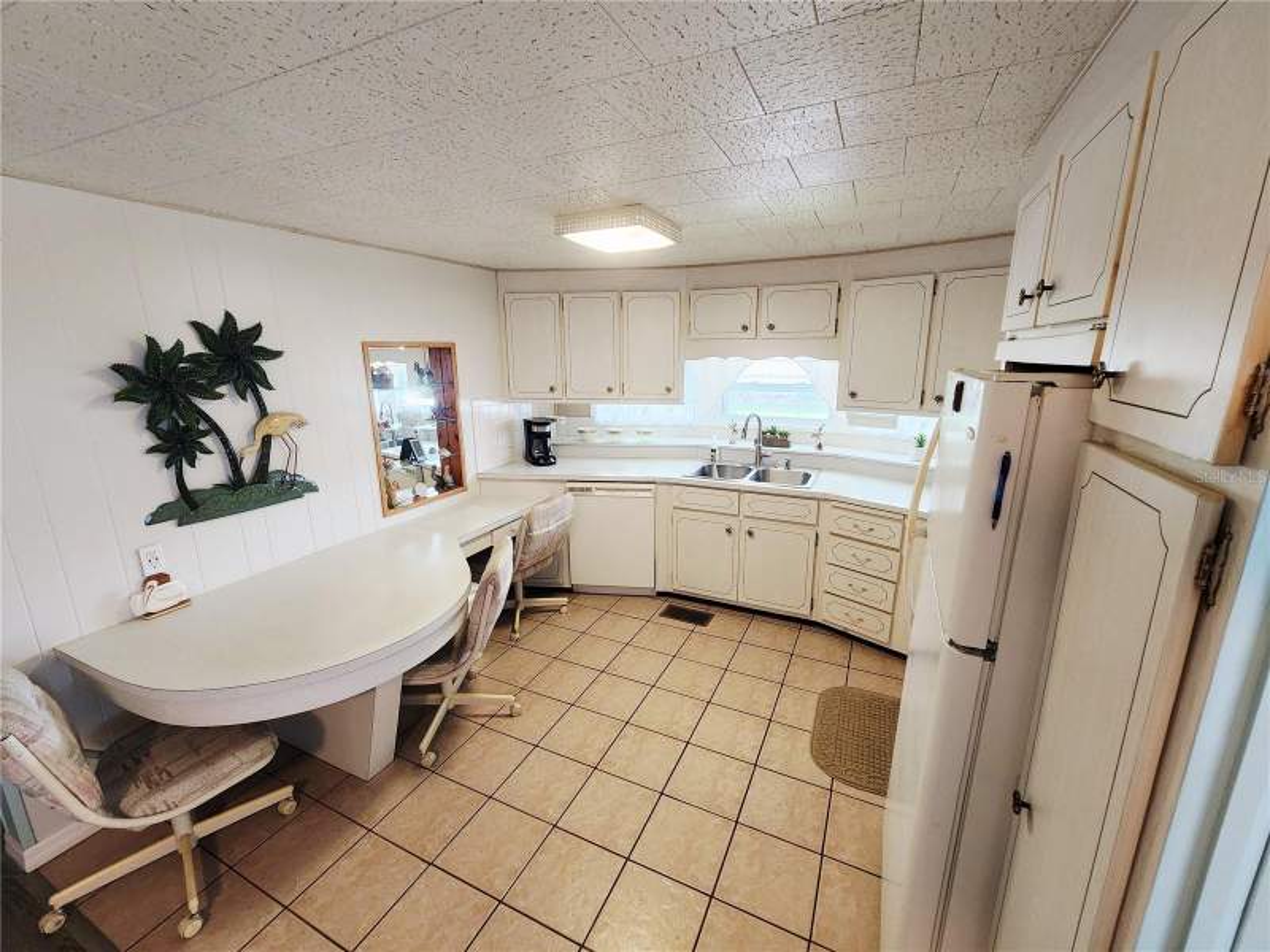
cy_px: 476
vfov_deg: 89.9
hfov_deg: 106.2
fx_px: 477
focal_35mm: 13
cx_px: 635
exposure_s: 1/60
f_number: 2.2
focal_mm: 2.2
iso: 200
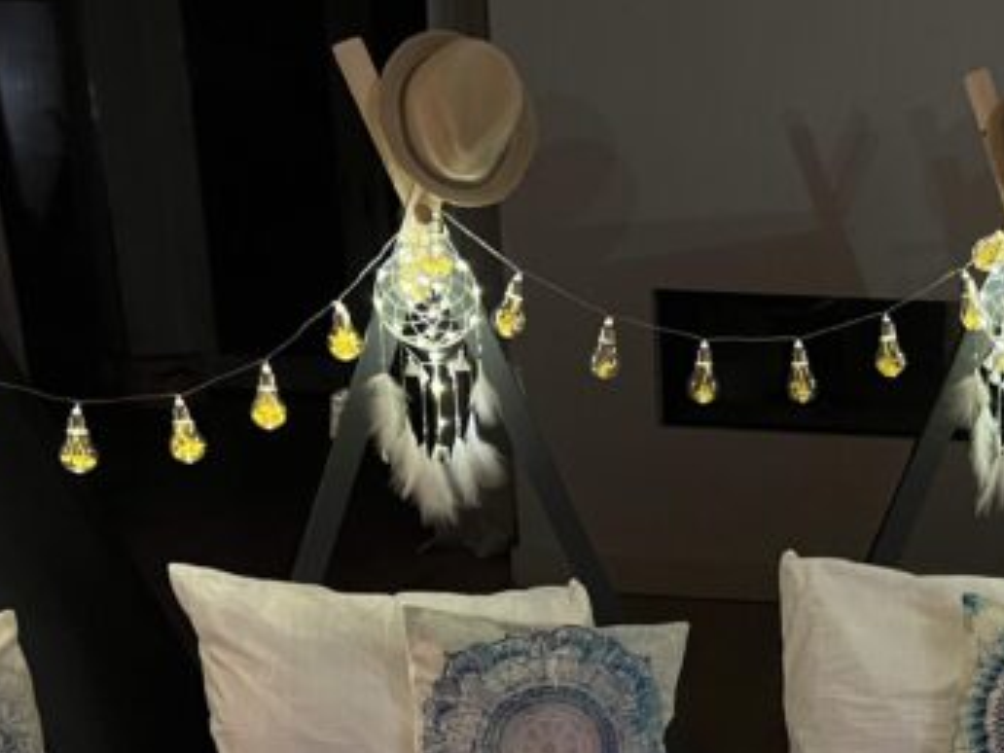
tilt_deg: -19.6
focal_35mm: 58
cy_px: 721
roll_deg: -1.8
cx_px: 949
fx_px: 1682
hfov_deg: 31.3
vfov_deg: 24.3
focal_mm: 5.7
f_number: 1.5
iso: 640
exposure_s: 1/25
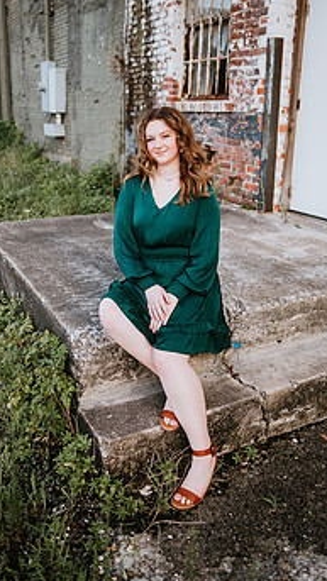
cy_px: 244
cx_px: 163
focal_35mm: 33
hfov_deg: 35.6
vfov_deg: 59.2
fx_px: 509
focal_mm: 24
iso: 100
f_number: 2
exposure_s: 1/400
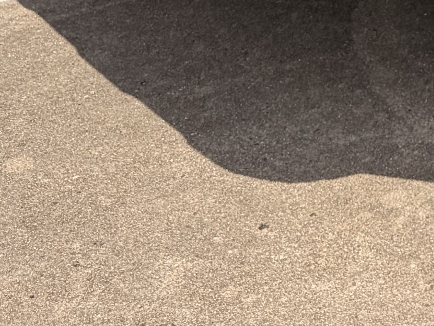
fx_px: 1530
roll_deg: -1.7
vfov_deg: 10.3
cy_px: -489
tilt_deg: -10.3
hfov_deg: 14.8
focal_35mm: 122
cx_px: 683
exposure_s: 1/3953
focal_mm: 6.76
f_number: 1.78
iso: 80
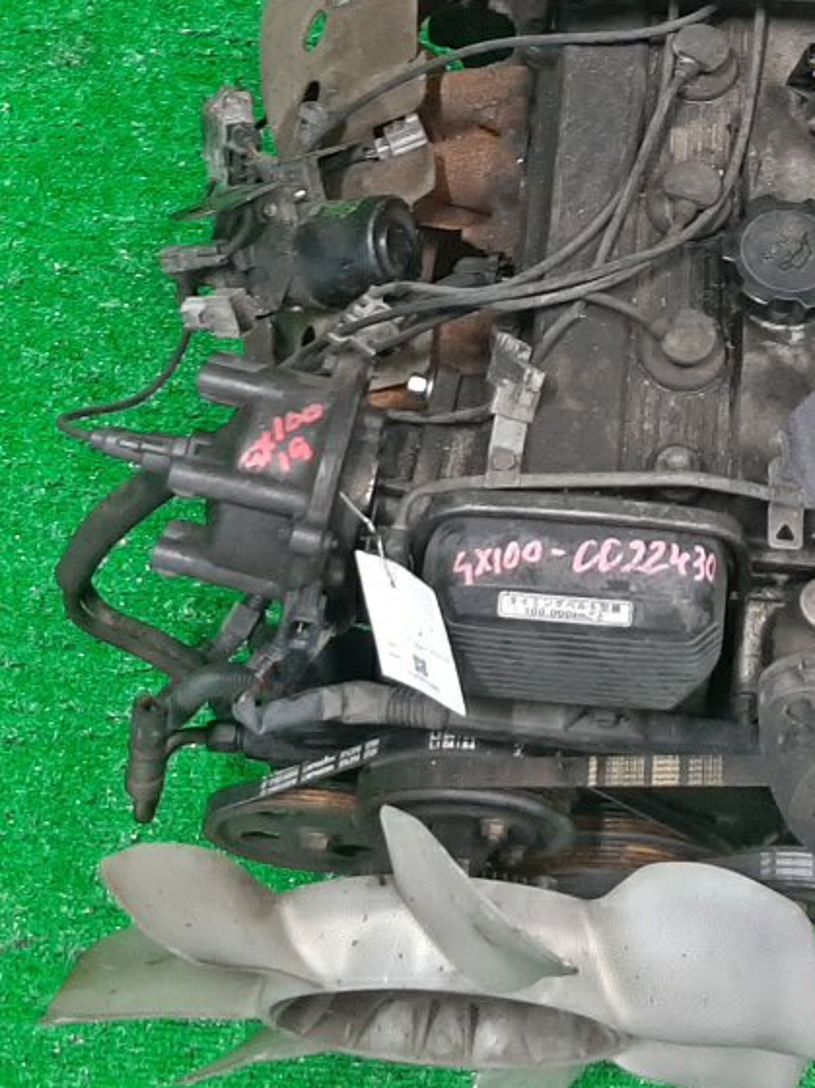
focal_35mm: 67
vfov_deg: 28.5
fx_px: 2104
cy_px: 269
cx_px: 589
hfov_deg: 21.8
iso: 155
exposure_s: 1/50
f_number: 1.7
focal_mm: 3.93
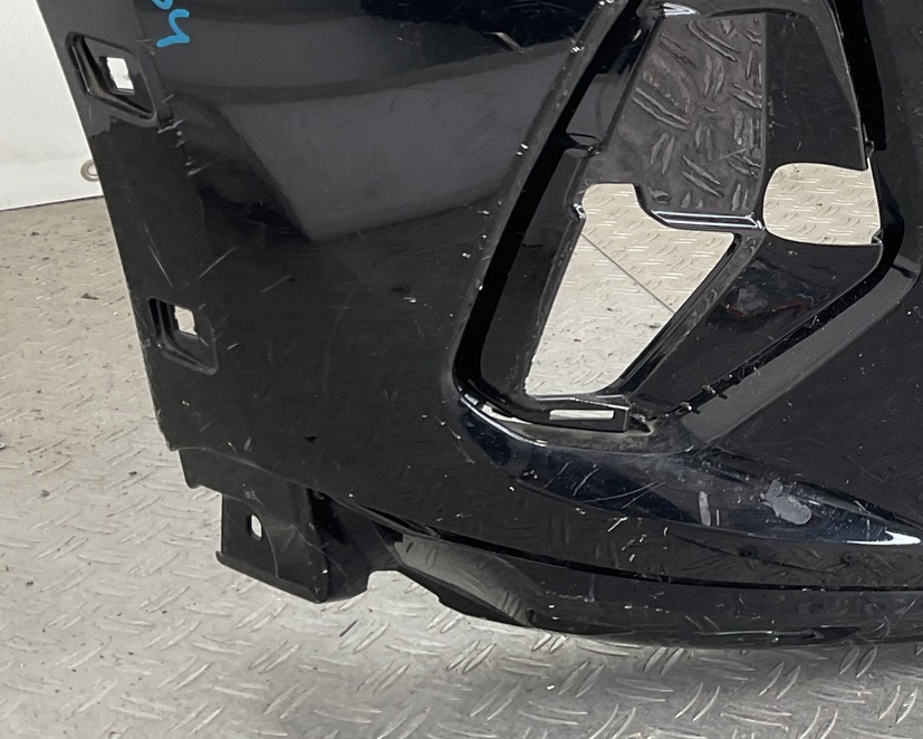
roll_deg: -1.6
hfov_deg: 26.0
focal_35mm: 69
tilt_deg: -18.3
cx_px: 944
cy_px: 203
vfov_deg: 22.0
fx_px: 1885
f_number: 1.8
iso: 16
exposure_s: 1/103
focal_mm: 3
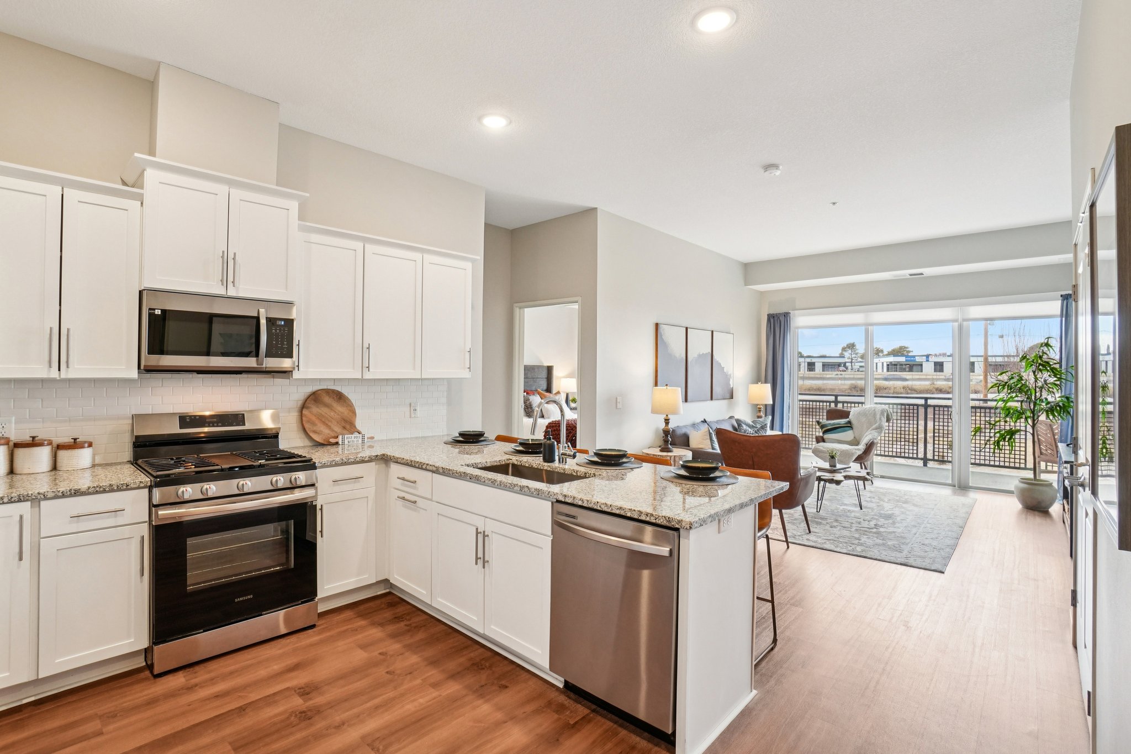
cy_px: 377
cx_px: 566
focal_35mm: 15
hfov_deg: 100.4
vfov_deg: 77.3
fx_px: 471
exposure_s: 1/25
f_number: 8
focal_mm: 10
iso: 400
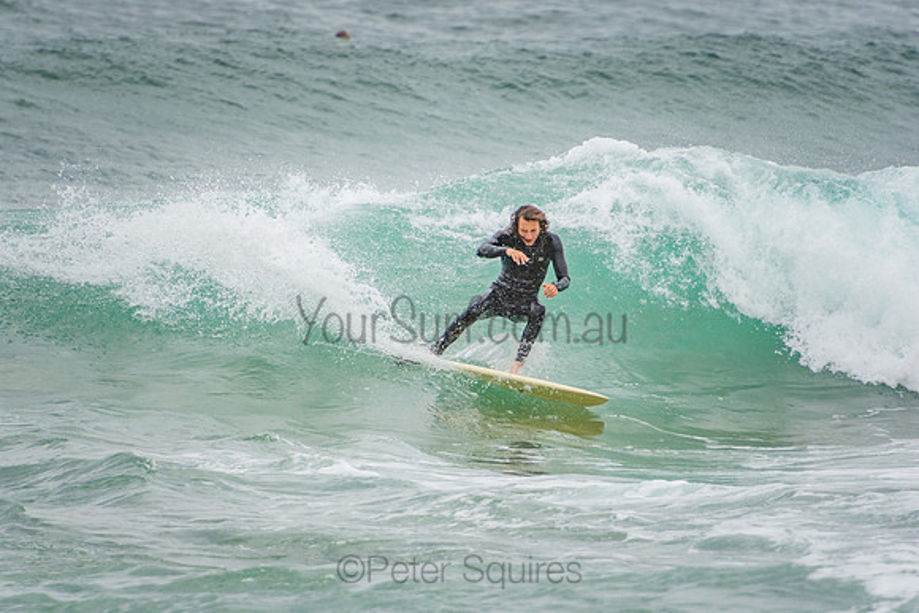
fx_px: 14937
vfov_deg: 2.4
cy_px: 306
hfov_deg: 3.5
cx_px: 460
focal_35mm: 585
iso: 320
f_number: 5.6
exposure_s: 1/1600
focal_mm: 390
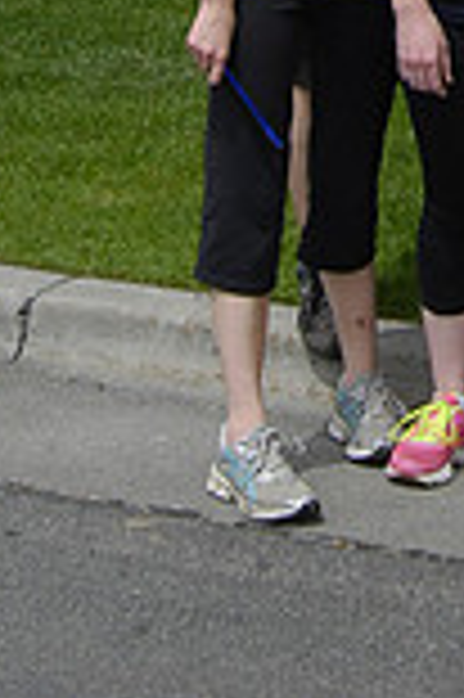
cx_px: 662
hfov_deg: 9.9
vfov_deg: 13.5
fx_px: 2616
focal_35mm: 135
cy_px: -594
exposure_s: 1/640
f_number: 10
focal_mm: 24
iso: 400
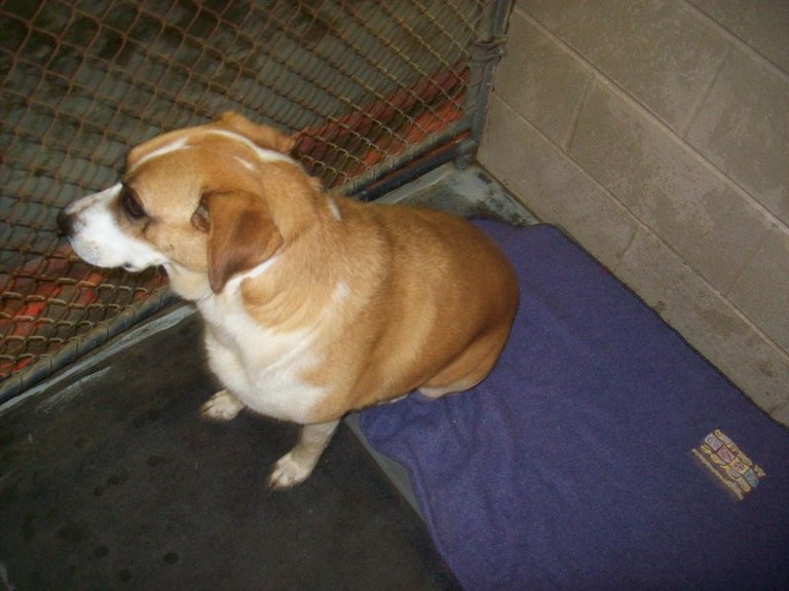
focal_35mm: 36
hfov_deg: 51.4
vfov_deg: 39.6
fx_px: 820
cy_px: 296
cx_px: 394
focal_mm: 6
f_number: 2.7
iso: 200
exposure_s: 1/64
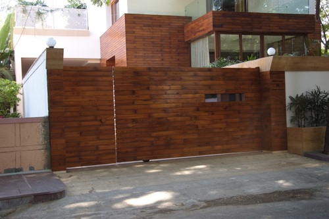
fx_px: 411
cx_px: 164
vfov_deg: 29.8
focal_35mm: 45
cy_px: 110
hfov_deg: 43.6
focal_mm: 30
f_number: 5
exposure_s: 1/100
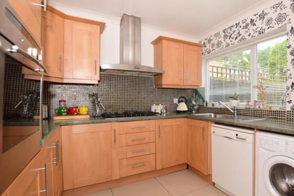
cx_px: 180
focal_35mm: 19
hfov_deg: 85.5
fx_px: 155
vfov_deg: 64.5
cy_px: 103
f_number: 7.1
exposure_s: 1/40
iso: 200
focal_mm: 10
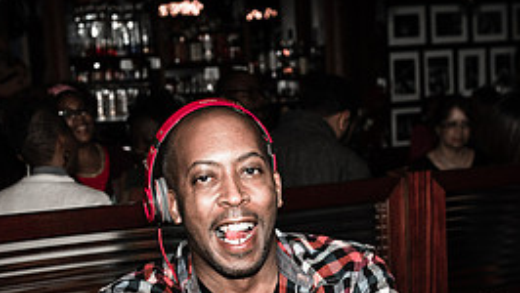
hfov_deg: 25.6
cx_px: 248
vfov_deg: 14.3
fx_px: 1145
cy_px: 322
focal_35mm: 83
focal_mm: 32
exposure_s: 1/200
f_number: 3.5
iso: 1600
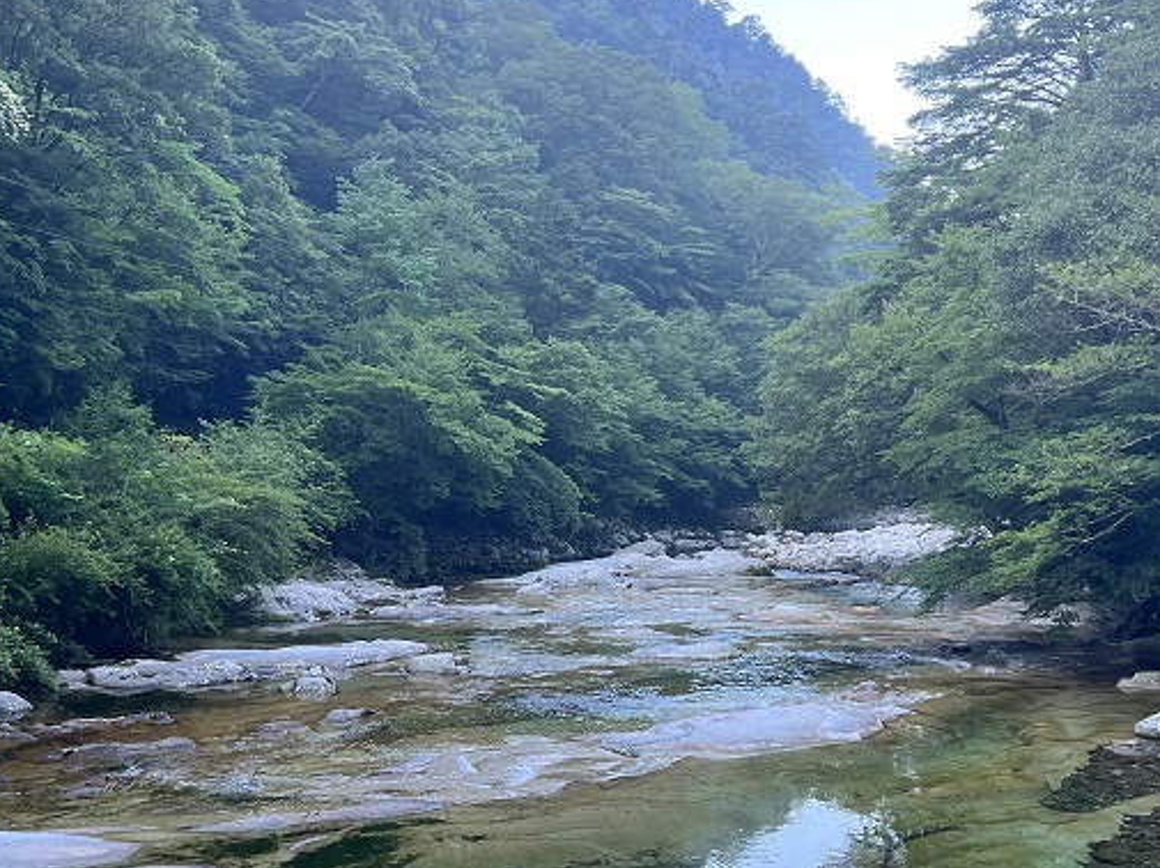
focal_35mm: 42
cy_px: 483
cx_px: 690
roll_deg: -1.5
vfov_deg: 34.3
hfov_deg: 44.6
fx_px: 1406
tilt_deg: -2.7
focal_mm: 5.7
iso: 64
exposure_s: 1/131
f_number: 1.5
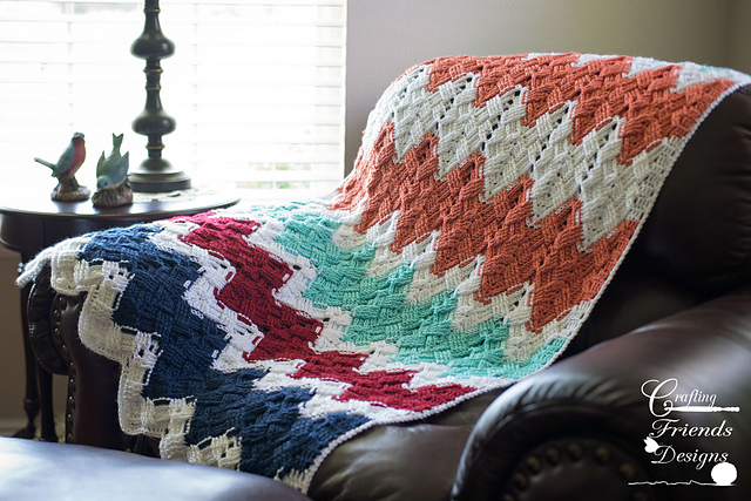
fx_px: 1043
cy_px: 250
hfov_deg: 39.6
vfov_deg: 27.0
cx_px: 376
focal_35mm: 50
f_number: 2.8
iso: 800
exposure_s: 1/100
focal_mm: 50
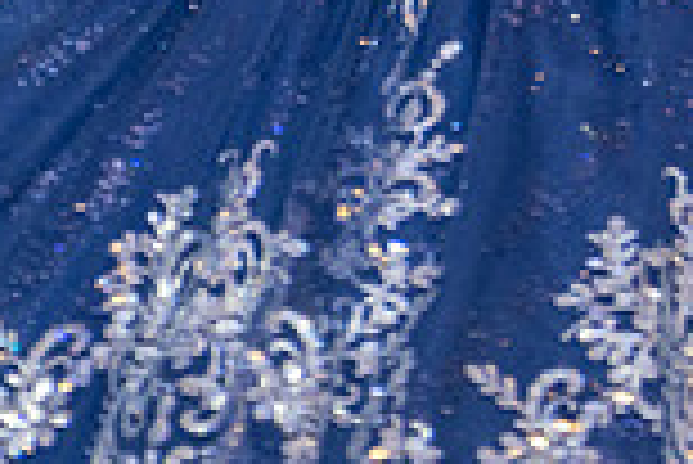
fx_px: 6570
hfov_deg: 6.0
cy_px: -505
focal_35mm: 341
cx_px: 579
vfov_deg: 4.0
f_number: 2.8
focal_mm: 70
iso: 1000
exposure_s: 1/200
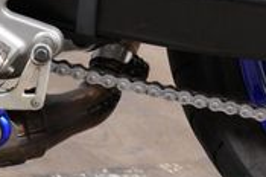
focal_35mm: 374
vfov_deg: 3.7
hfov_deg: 5.5
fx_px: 2758
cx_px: 389
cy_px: 1
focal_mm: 102
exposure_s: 1/100
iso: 5000
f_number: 7.1
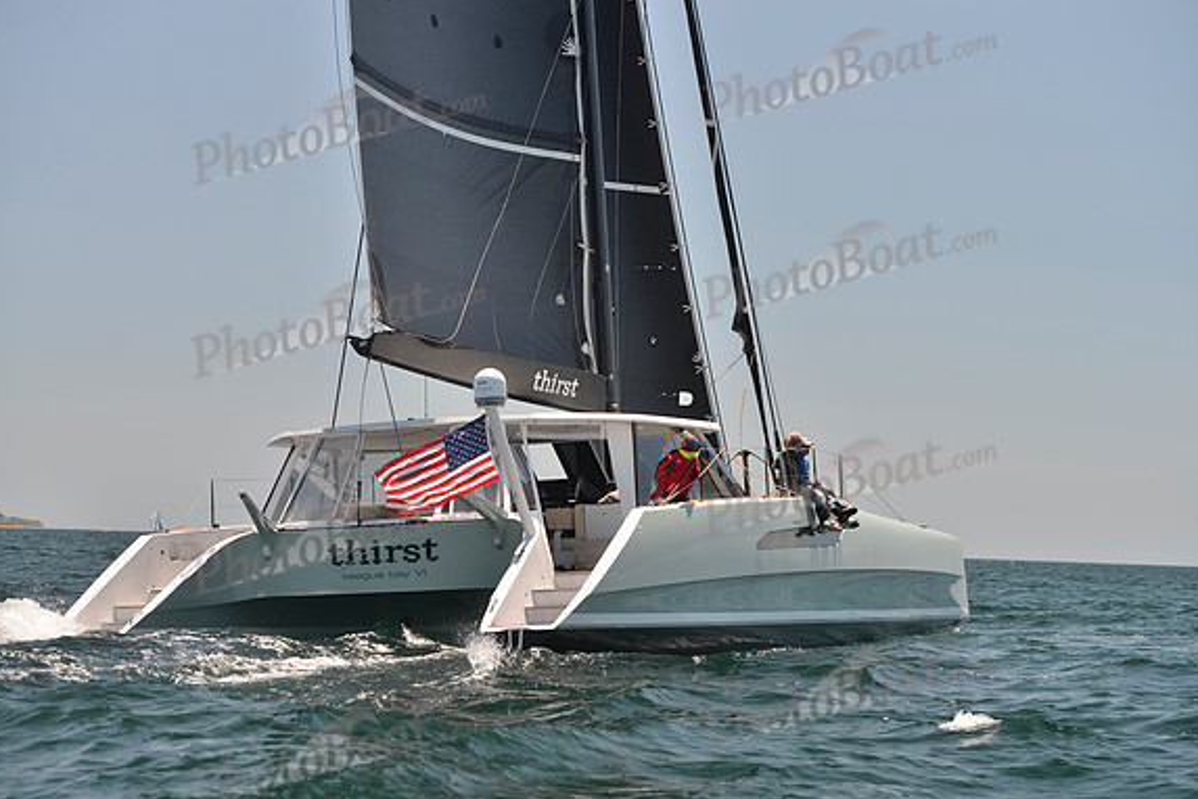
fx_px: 2762
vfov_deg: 16.5
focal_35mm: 83
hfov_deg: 24.5
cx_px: 596
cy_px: 403
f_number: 5.6
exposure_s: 1/800
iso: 400
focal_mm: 82
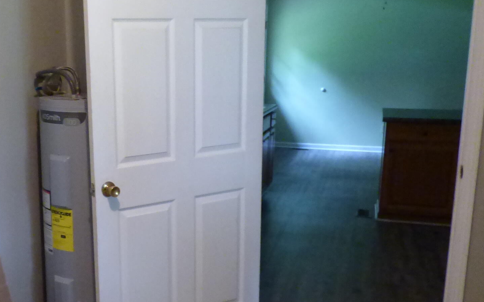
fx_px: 580
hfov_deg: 44.1
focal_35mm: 44
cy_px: 195
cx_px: 134
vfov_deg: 29.1
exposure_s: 1/25
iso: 800
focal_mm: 3.58
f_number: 2.8
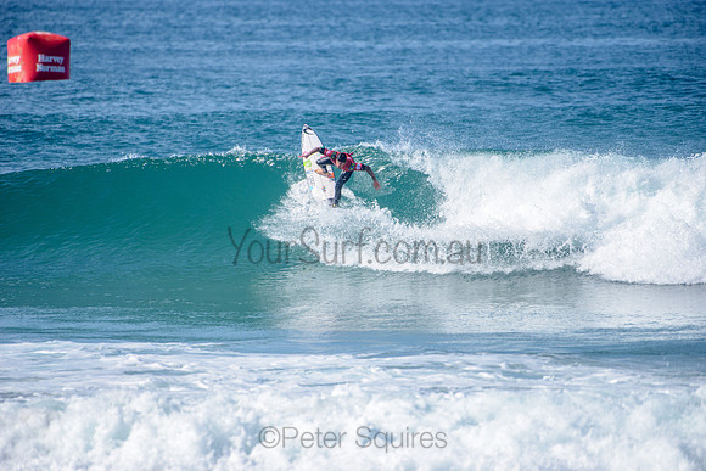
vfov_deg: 2.8
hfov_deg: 4.1
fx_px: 9807
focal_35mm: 500
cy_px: 236
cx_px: 353
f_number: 5.6
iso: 160
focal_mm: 500
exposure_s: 1/2000
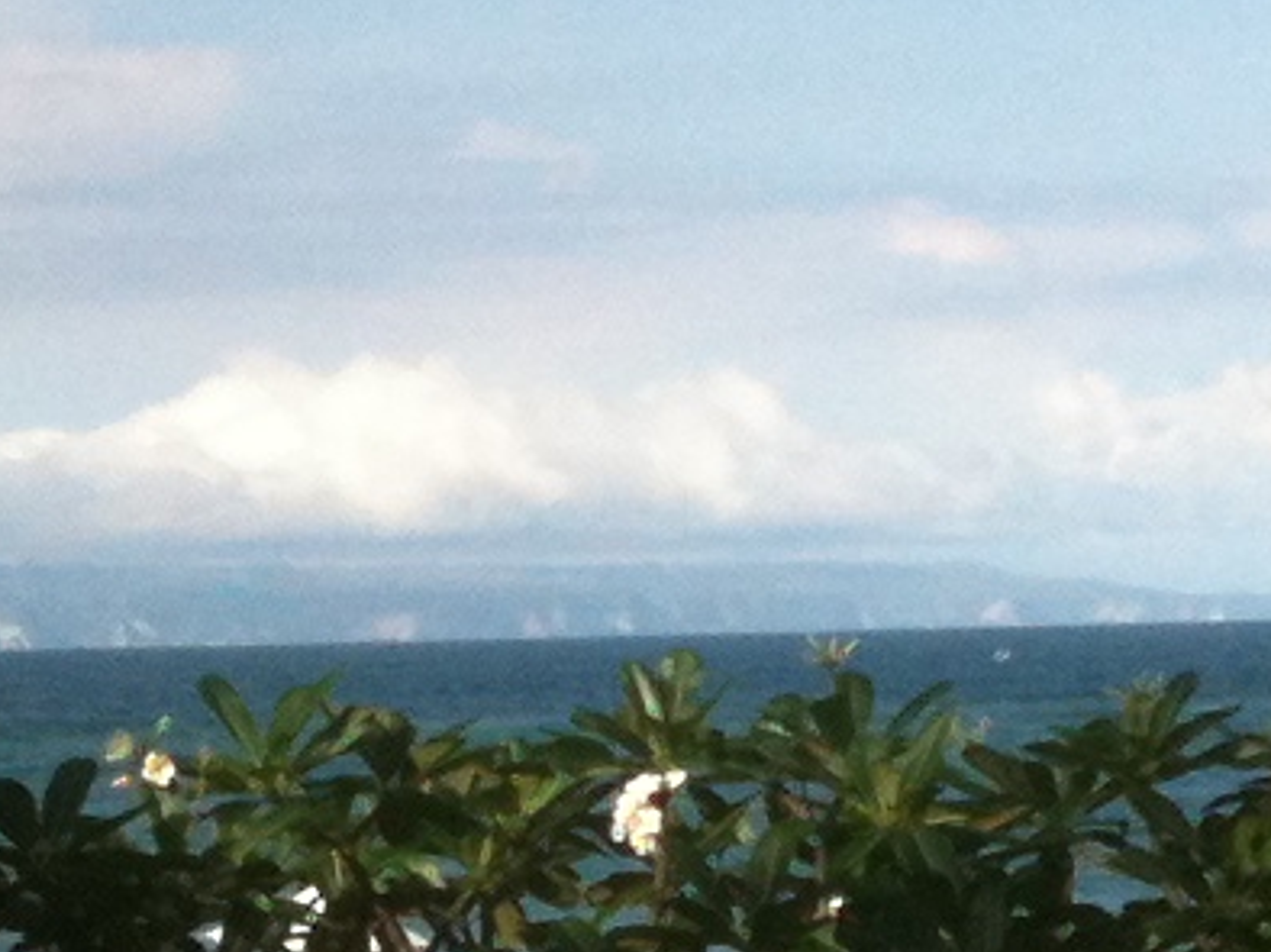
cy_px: 1197
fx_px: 6678
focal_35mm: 182
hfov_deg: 10.9
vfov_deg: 8.1
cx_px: 577
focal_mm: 3.85
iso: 64
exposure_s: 1/856
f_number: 2.8
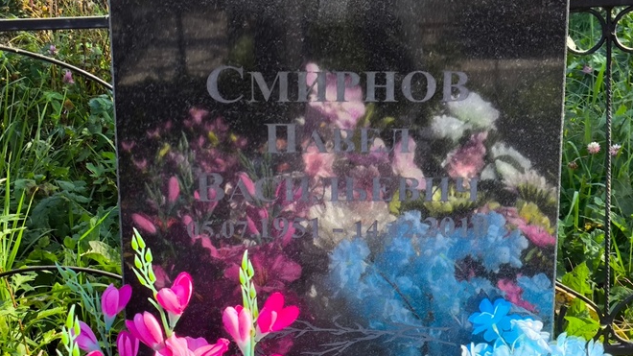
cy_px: 154
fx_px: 1108
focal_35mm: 66
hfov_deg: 31.9
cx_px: 297
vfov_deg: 18.2
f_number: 1.7
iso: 50
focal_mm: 4.71
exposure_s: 1/523
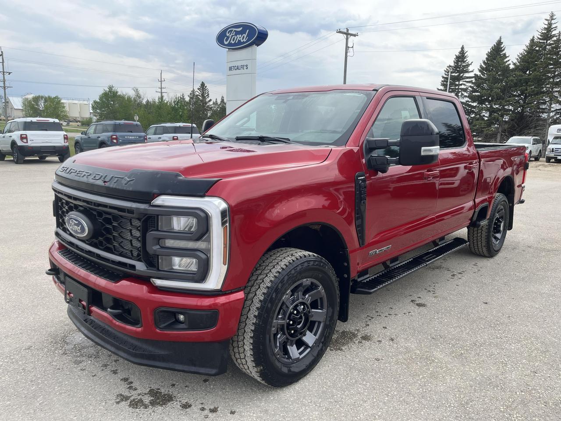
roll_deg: -1.6
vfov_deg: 53.1
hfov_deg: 67.3
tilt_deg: -10.2
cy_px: 210
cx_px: 280
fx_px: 421
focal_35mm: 26
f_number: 1.6
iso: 50
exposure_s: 1/840
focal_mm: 5.1
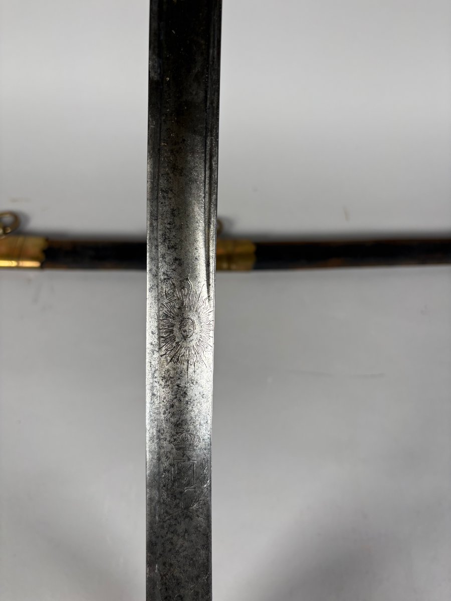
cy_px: 300
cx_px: 226
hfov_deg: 53.1
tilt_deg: -61.5
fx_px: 452
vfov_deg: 67.3
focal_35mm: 26
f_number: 1.6
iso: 40
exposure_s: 1/200
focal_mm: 5.96
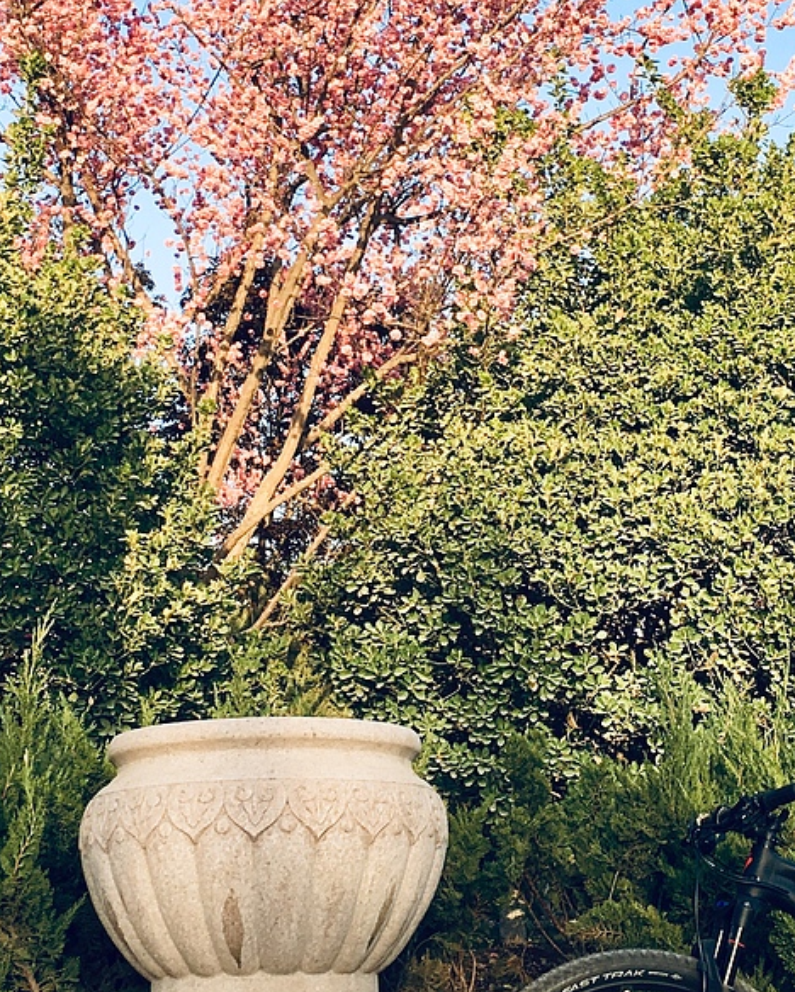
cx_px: 406
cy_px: 369
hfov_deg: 24.6
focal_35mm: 62
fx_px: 1822
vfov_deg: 30.3
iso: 25
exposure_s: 1/333
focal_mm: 4.15
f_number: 2.2
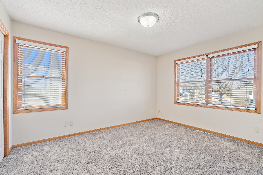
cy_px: 88
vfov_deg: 73.7
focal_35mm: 16
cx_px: 132
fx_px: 117
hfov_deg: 96.7
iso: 400
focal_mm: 16
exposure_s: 1/15
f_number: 10
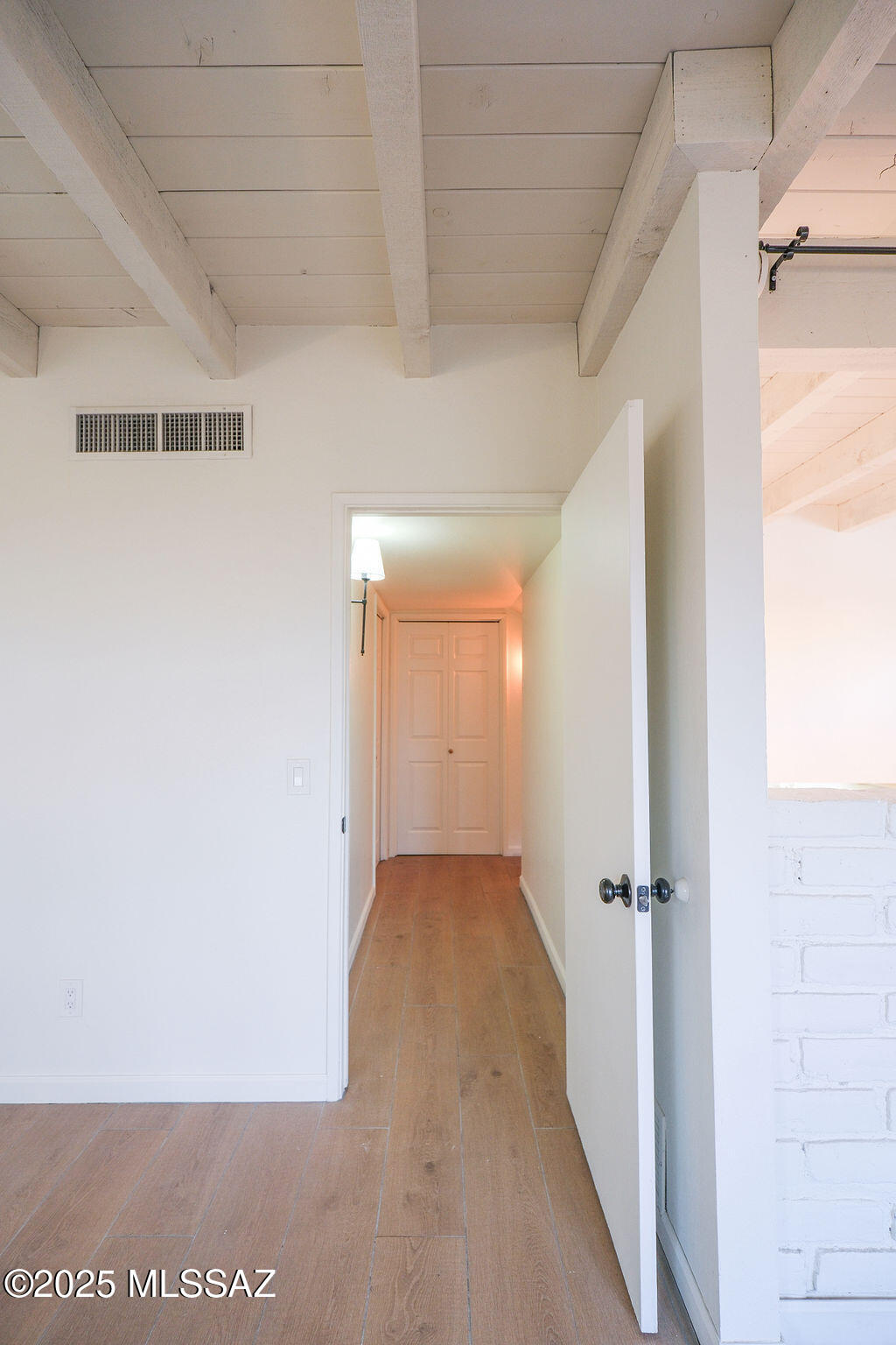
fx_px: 635
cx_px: 448
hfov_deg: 70.4
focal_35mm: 17
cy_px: 672
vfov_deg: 93.3
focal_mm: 11
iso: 250
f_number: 2.8
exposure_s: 1/58
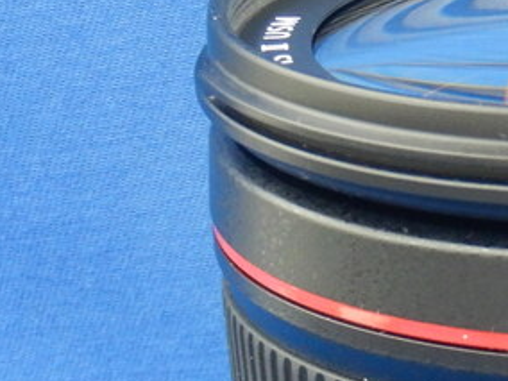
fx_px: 2480
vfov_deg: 8.5
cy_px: 624
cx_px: 637
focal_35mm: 169
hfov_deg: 11.4
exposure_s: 1/15
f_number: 4.2
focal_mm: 7.2
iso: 400
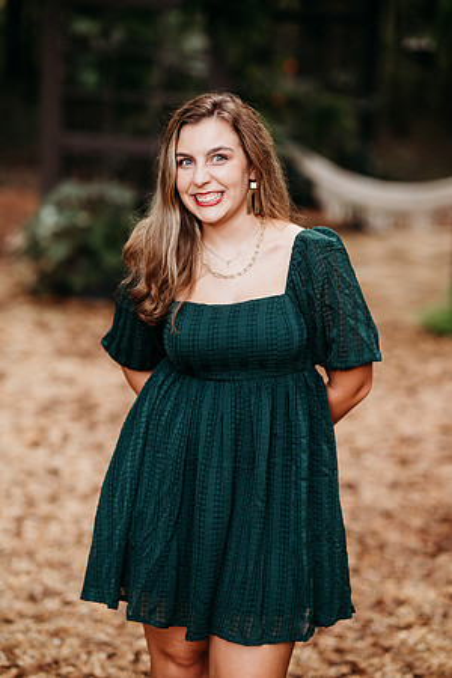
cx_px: 226
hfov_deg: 16.1
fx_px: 1601
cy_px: 339
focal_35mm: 85
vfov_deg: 23.9
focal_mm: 85
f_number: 2.2
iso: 320
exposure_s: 1/250
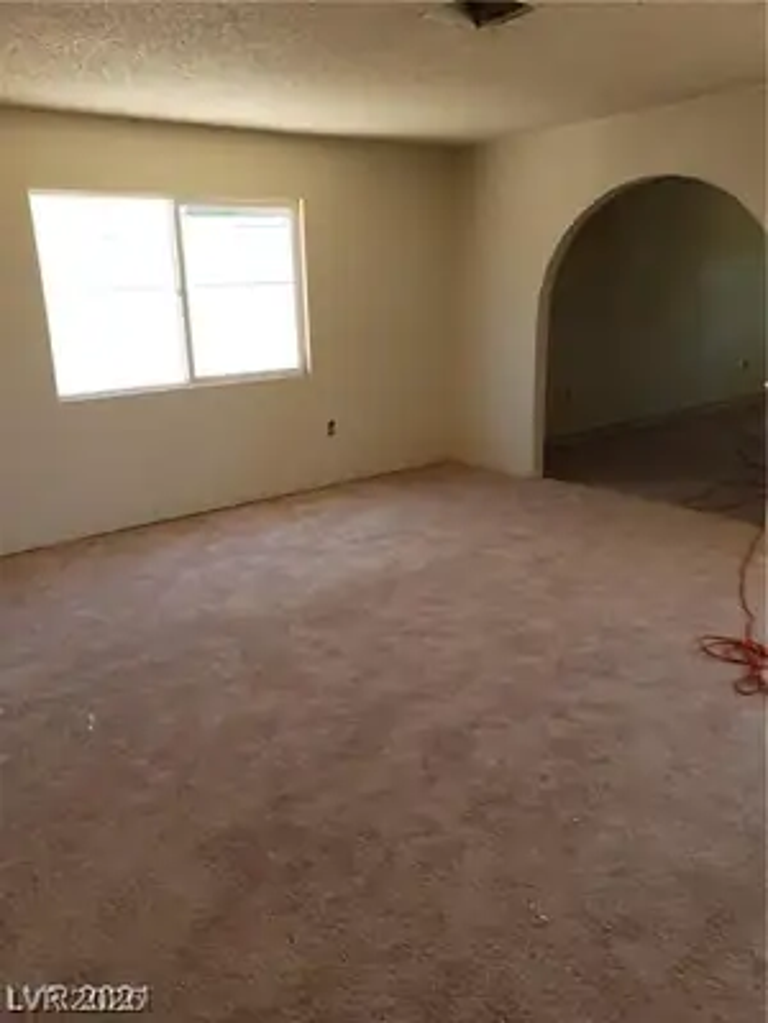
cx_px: 384
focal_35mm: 26
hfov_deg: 53.1
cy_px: 512
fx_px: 769
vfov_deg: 67.3
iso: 64
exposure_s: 1/100
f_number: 2.4
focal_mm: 4.3
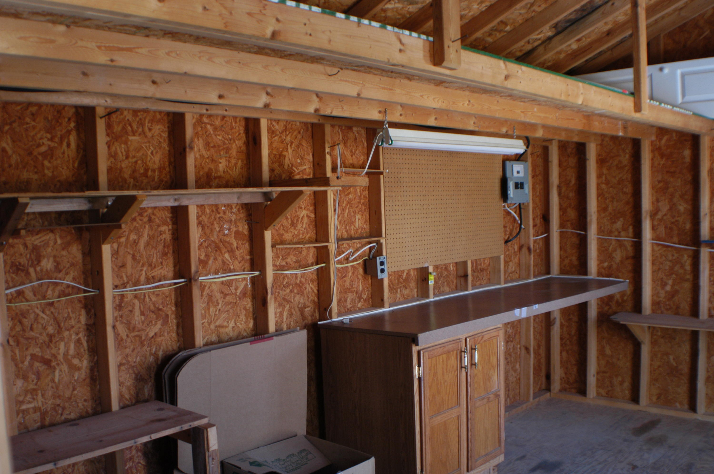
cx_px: 357
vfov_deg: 28.9
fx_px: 921
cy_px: 237
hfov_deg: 42.4
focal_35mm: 46
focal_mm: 31
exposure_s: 1/50
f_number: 3.8
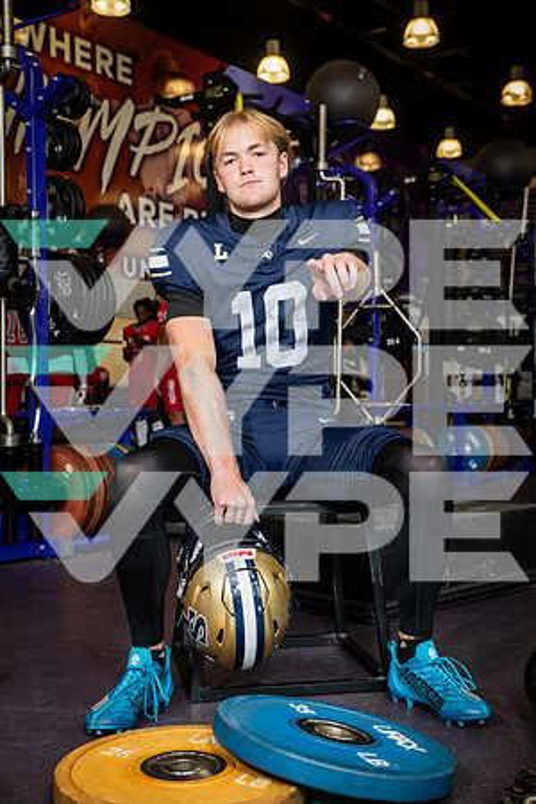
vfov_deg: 42.7
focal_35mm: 46
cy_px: 402
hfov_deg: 29.2
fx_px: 1027
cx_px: 268
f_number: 5.6
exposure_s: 1/250
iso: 500
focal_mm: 46
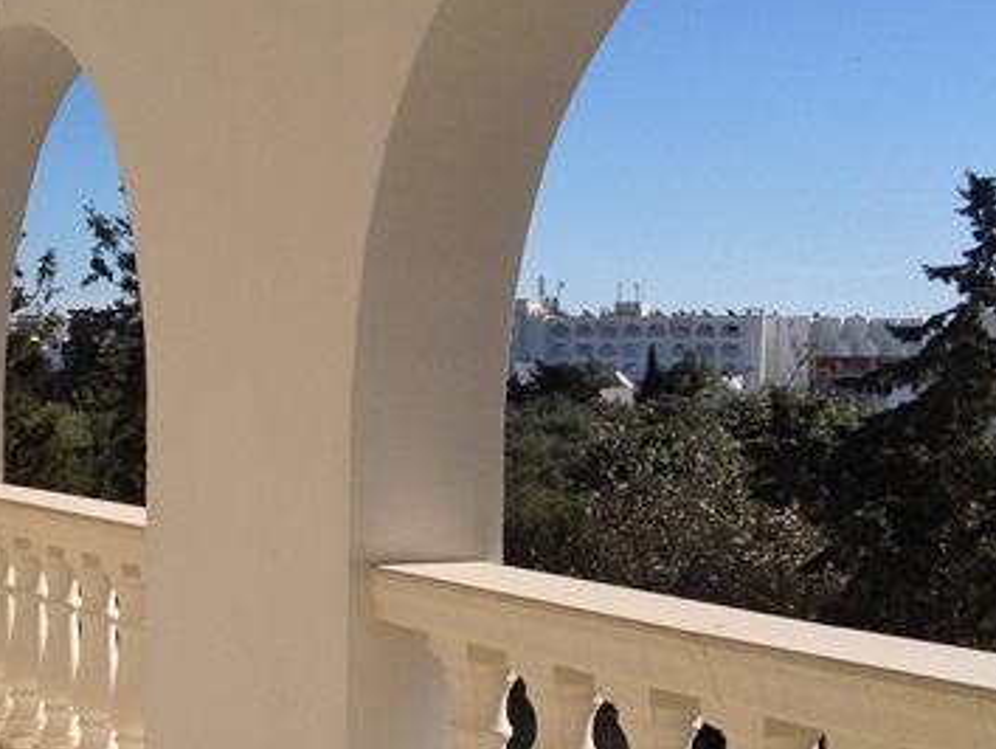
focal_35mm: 79
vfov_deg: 18.7
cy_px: 425
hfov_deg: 24.1
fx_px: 2275
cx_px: 118
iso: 50
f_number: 2.4
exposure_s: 1/2762
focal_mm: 4.28
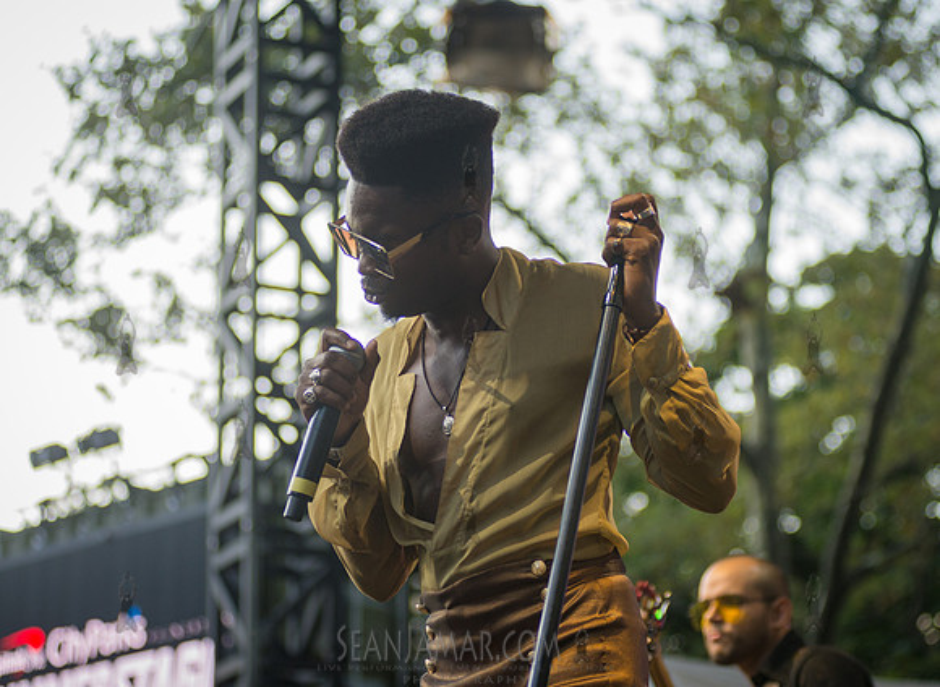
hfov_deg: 20.1
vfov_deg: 14.8
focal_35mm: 98
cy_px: 359
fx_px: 2648
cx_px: 498
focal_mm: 80
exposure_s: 1/500
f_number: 3.2
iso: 640
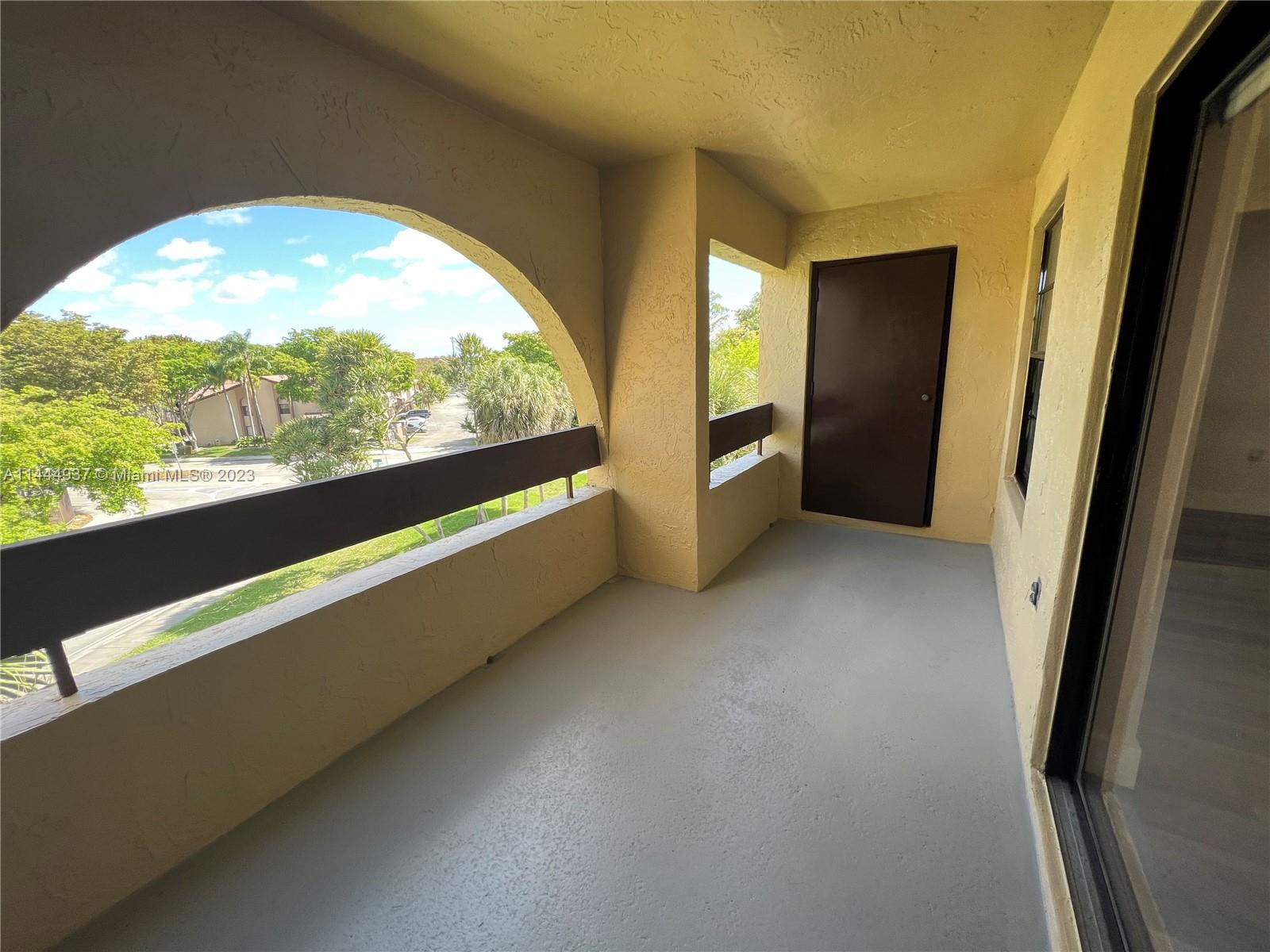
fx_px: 477
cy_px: 476
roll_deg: +1.1
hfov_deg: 106.2
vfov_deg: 89.9
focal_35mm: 13
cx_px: 635
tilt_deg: -13.0
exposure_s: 1/199
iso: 32
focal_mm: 1.57
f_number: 1.8
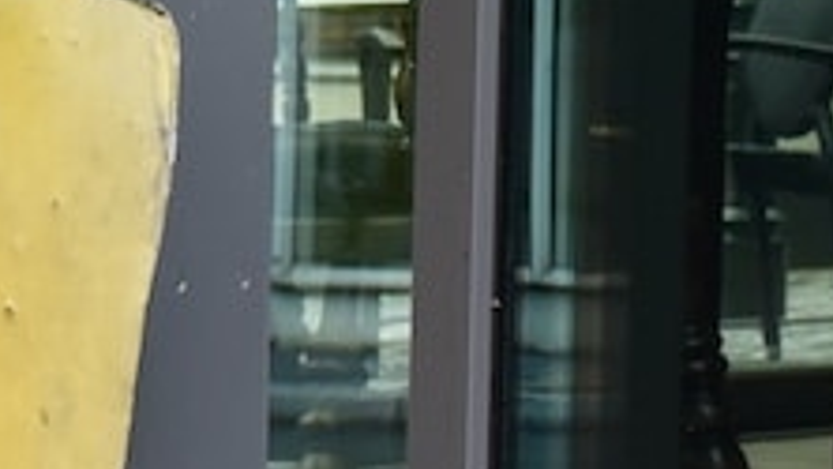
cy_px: 214
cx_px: -101
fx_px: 4485
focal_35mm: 203
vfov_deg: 6.0
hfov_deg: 10.5
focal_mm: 42
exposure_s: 1/100
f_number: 8
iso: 1250
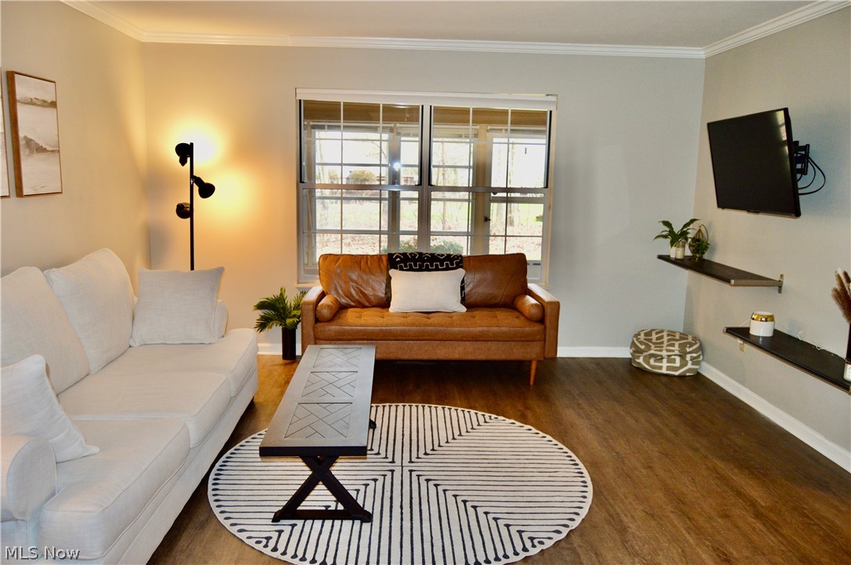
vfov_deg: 47.8
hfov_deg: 67.4
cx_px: 426
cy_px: 282
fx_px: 637
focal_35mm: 27
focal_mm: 18
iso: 720
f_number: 3.5
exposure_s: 1/60
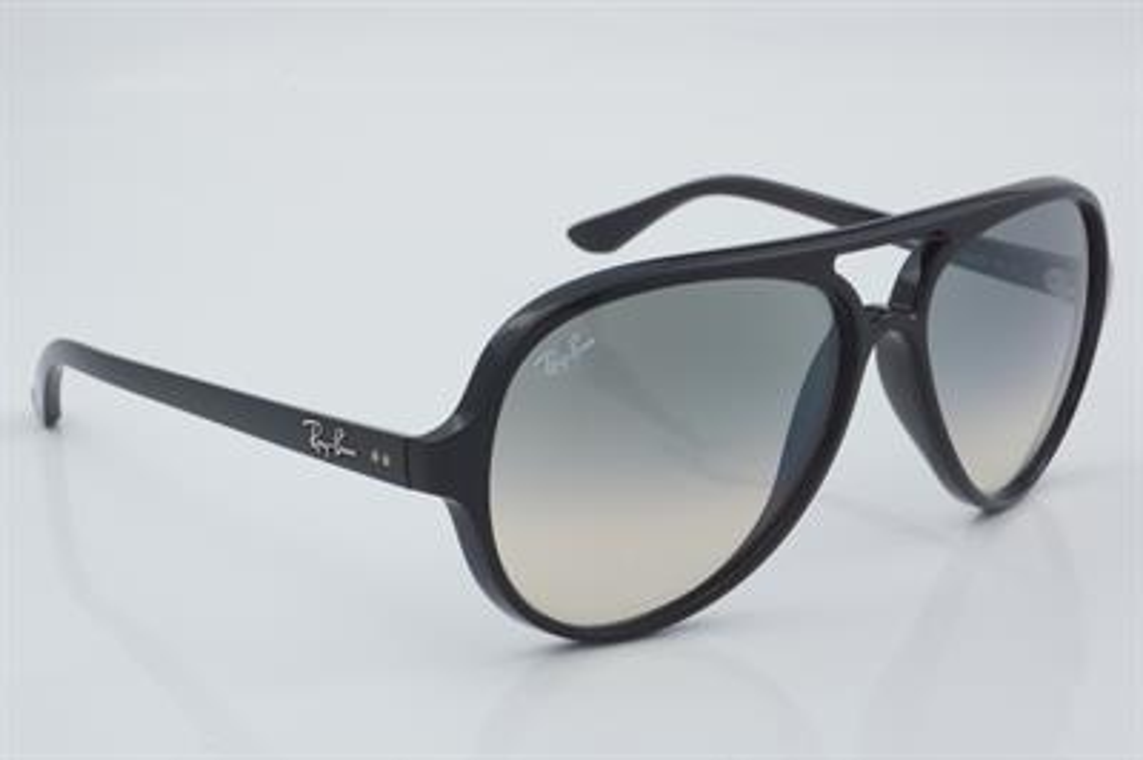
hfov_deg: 29.9
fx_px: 2141
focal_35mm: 68
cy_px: 380
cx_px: 572
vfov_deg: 20.1
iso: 100
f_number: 32
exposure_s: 1/4
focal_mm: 45
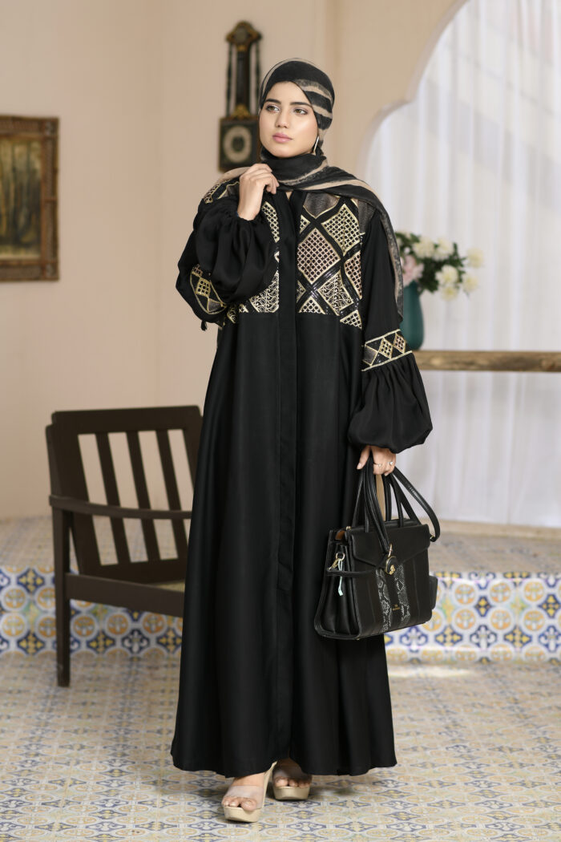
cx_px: 280
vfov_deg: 23.9
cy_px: 421
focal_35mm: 85
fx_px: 1987
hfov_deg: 16.1
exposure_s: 1/160
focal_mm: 85
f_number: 3.2
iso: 80
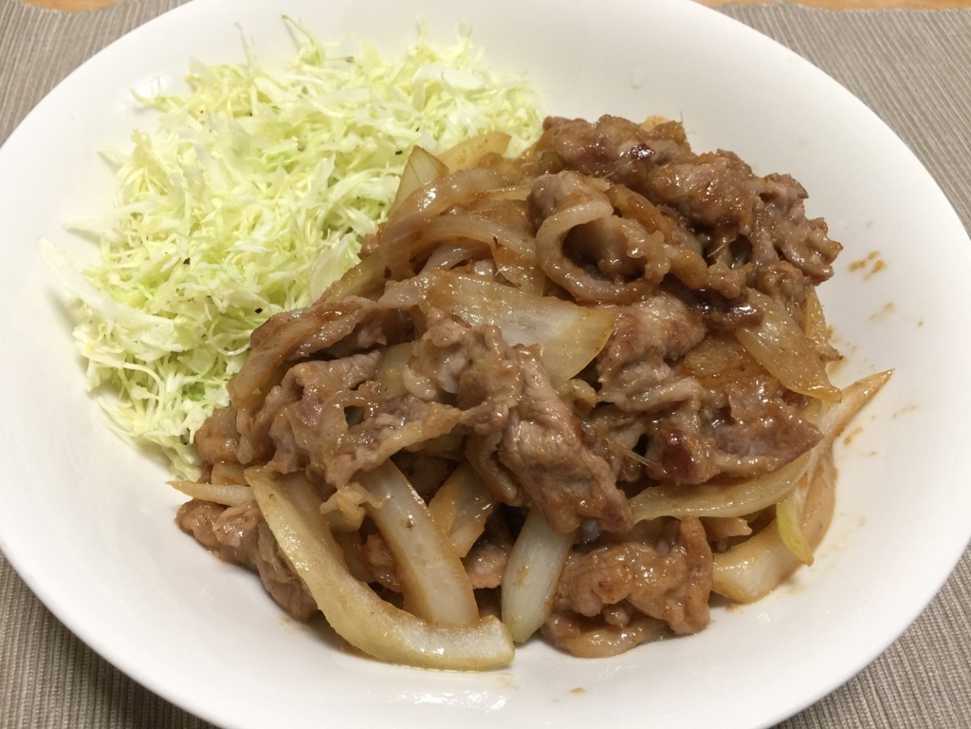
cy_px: 364
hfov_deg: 61.7
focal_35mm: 29
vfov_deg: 48.2
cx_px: 486
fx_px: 813
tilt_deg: -54.6
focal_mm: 4.15
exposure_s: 1/15
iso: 80
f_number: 2.2
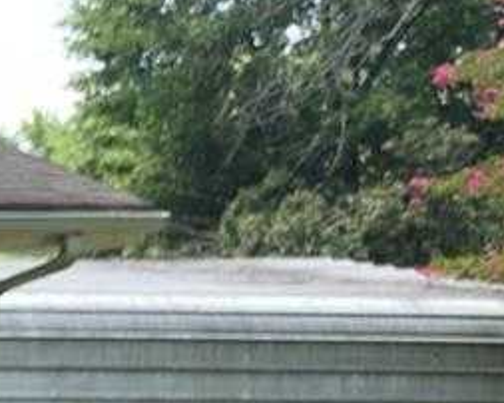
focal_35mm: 137
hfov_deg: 8.4
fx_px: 2042
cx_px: -1434
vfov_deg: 11.1
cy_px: 465
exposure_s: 1/160
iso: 100
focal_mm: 12
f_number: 6.3
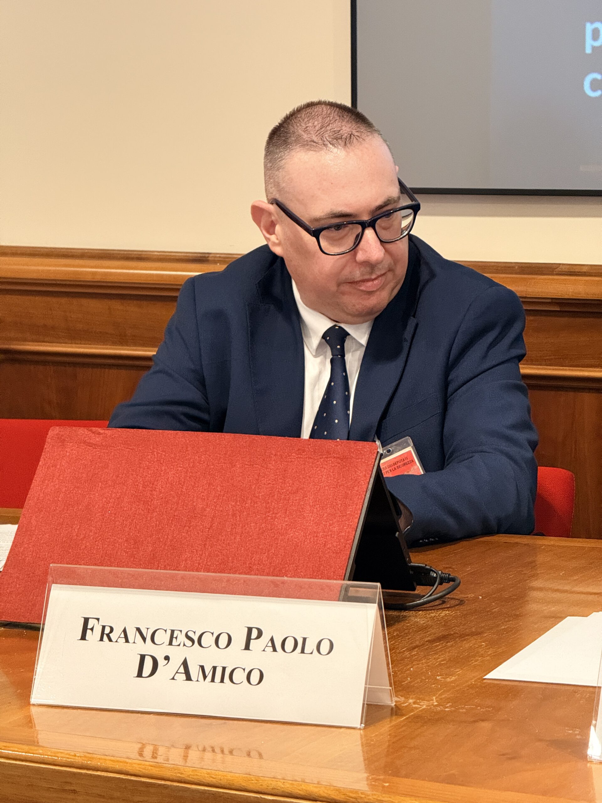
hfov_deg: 12.3
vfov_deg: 16.4
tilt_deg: -6.0
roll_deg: +0.1
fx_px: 2783
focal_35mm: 120
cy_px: 402
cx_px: 301
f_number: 2.8
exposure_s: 1/60
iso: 500
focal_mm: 15.66
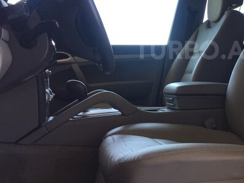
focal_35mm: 48
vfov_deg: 29.8
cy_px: 50
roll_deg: +0.6
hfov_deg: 38.1
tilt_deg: +5.1
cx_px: 198
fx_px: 338
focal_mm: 4.15
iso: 50
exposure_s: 1/100
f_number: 2.2
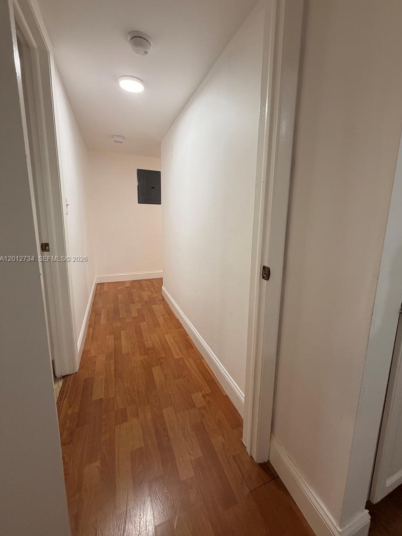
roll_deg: +1.0
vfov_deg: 98.1
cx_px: 214
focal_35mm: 15
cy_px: 259
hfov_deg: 81.6
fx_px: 232
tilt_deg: -8.2
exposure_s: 1/120
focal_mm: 2.22
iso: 320
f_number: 2.2
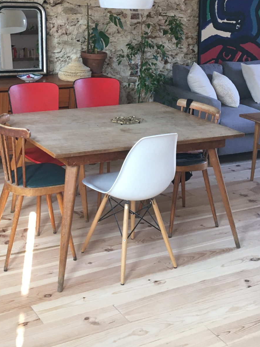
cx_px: 57
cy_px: 44
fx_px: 521
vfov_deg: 35.0
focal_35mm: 52
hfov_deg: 27.5
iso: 50
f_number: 2.2
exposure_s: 1/33
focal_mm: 4.15
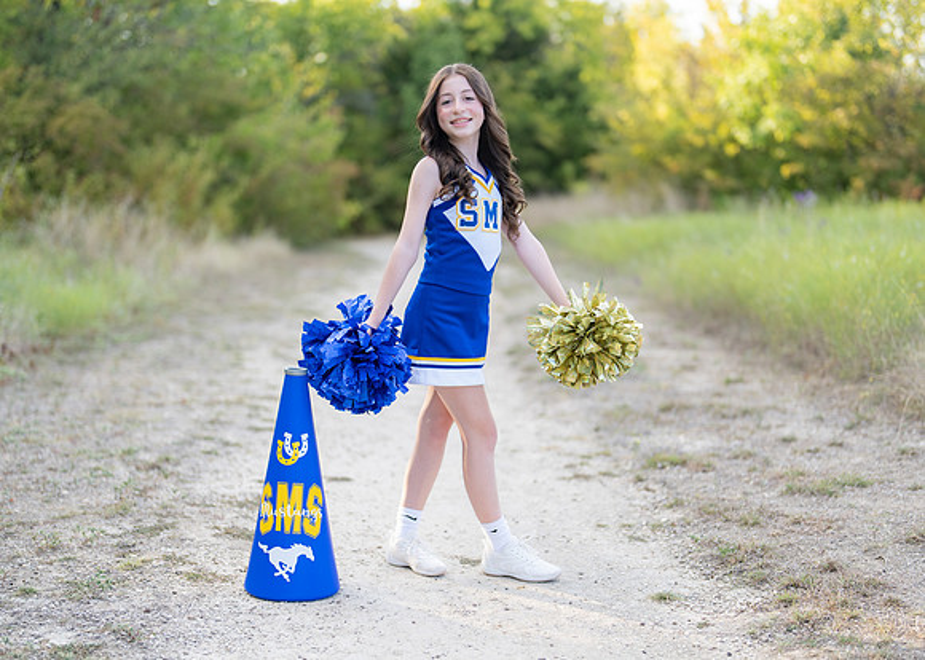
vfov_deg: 23.9
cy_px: 370
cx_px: 452
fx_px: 1557
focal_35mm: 59
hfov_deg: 33.1
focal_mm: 50
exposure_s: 1/1000
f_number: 1.2
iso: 100
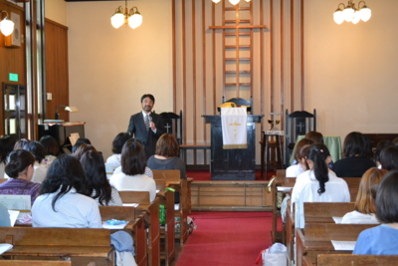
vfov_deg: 25.8
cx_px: 199
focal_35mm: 52
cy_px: 133
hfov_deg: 37.8
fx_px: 581
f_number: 5
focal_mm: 35
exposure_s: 1/60
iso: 2200
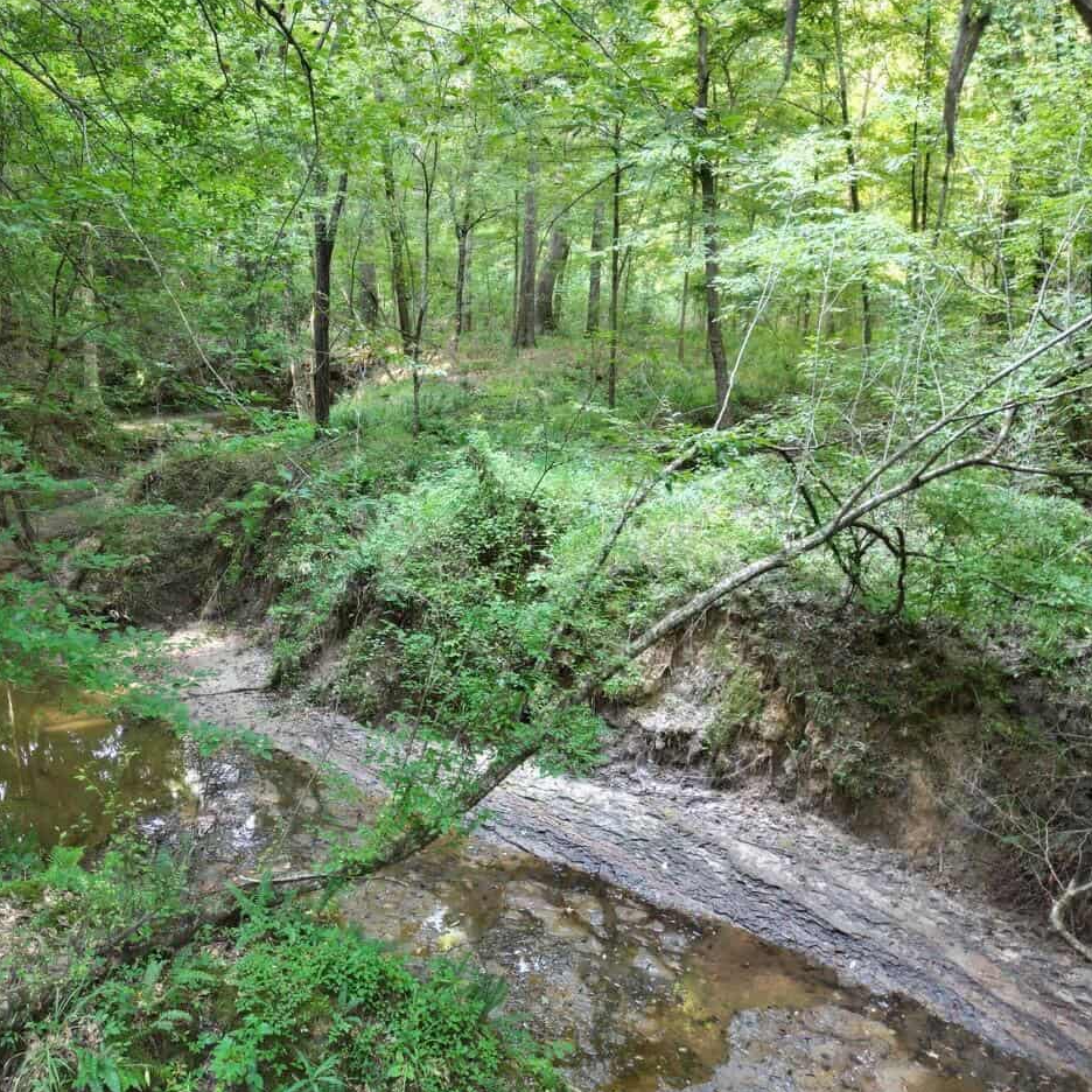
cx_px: 366
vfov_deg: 55.6
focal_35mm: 29
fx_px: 1035
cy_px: 554
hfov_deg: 54.5
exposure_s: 1/15
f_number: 1.7
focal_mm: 6.7
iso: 140
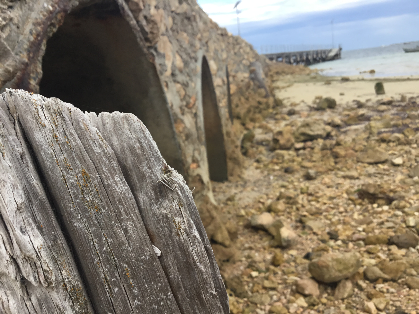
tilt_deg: -12.9
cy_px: 157
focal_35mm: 31
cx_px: 210
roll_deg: +5.5
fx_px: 375
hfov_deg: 58.4
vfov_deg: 45.4
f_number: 2.4
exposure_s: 1/460
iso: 25
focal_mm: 3.3
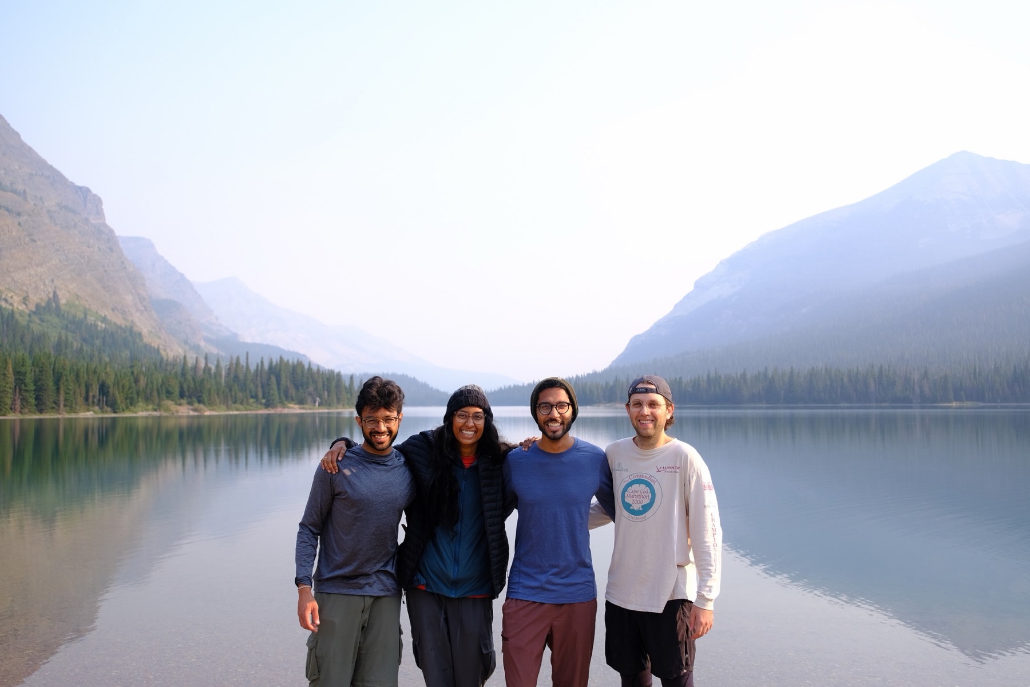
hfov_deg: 55.8
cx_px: 515
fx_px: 973
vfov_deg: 38.9
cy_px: 344
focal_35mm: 34
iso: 160
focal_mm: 22.4
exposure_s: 1/800
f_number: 2.8
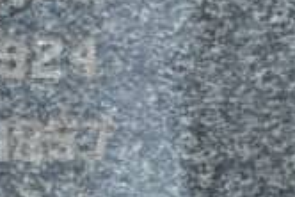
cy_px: -124
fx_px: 4885
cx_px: 215
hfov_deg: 3.5
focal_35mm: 596
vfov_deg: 2.3
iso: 110
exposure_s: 1/125
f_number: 5.6
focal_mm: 55
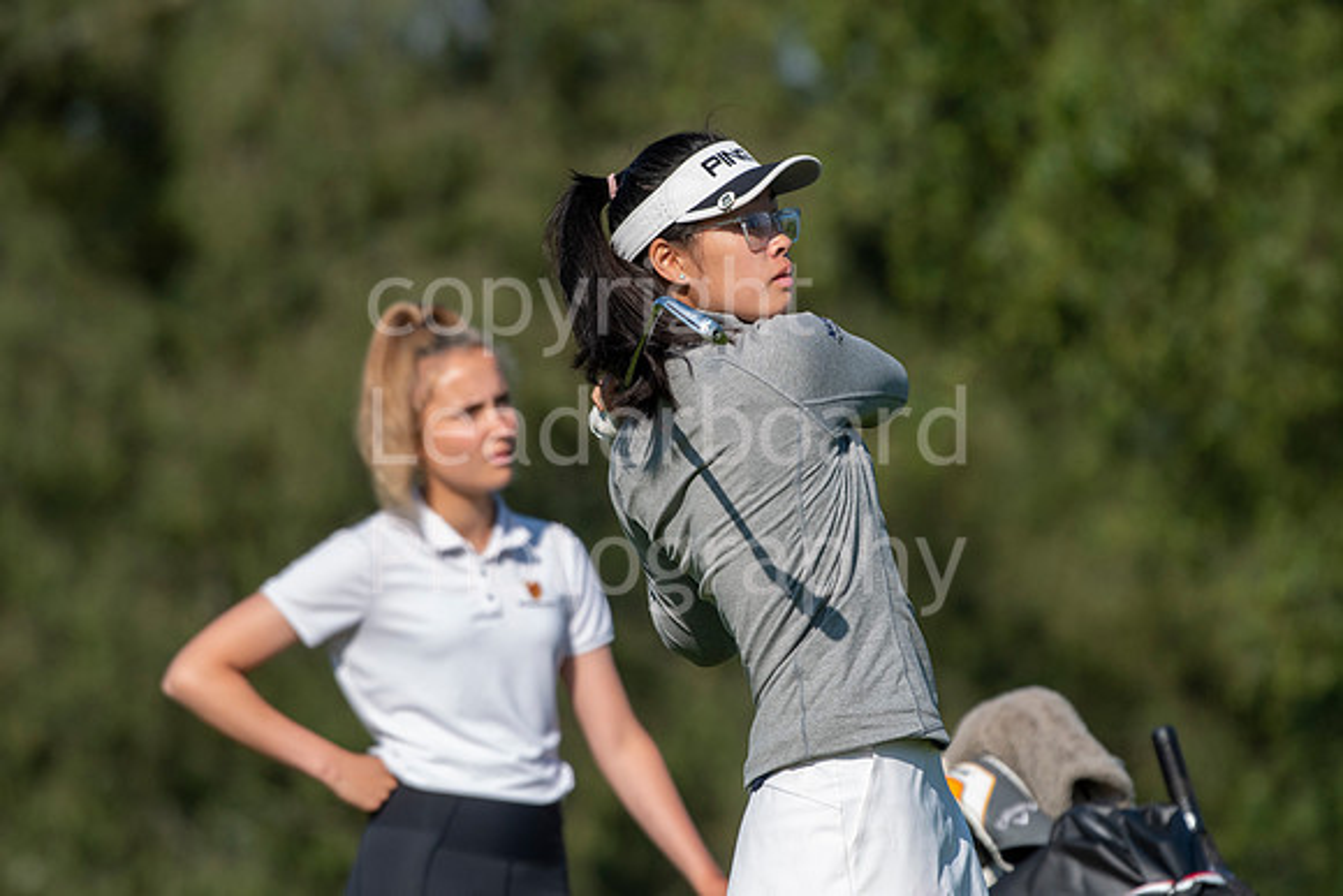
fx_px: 19029
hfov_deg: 4.0
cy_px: 448
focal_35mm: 510
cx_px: 672
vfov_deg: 2.7
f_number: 5.6
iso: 500
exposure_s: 1/2000
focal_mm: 340
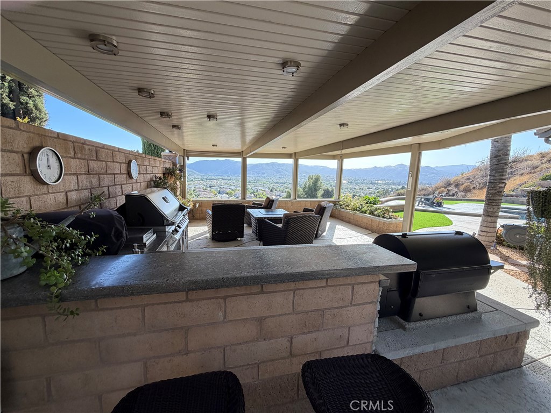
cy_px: 206
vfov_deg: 85.7
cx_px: 276
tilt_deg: -9.0
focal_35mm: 14
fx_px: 223
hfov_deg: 102.1
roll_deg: -2.4
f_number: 2.2
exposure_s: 1/228
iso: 50
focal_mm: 2.22
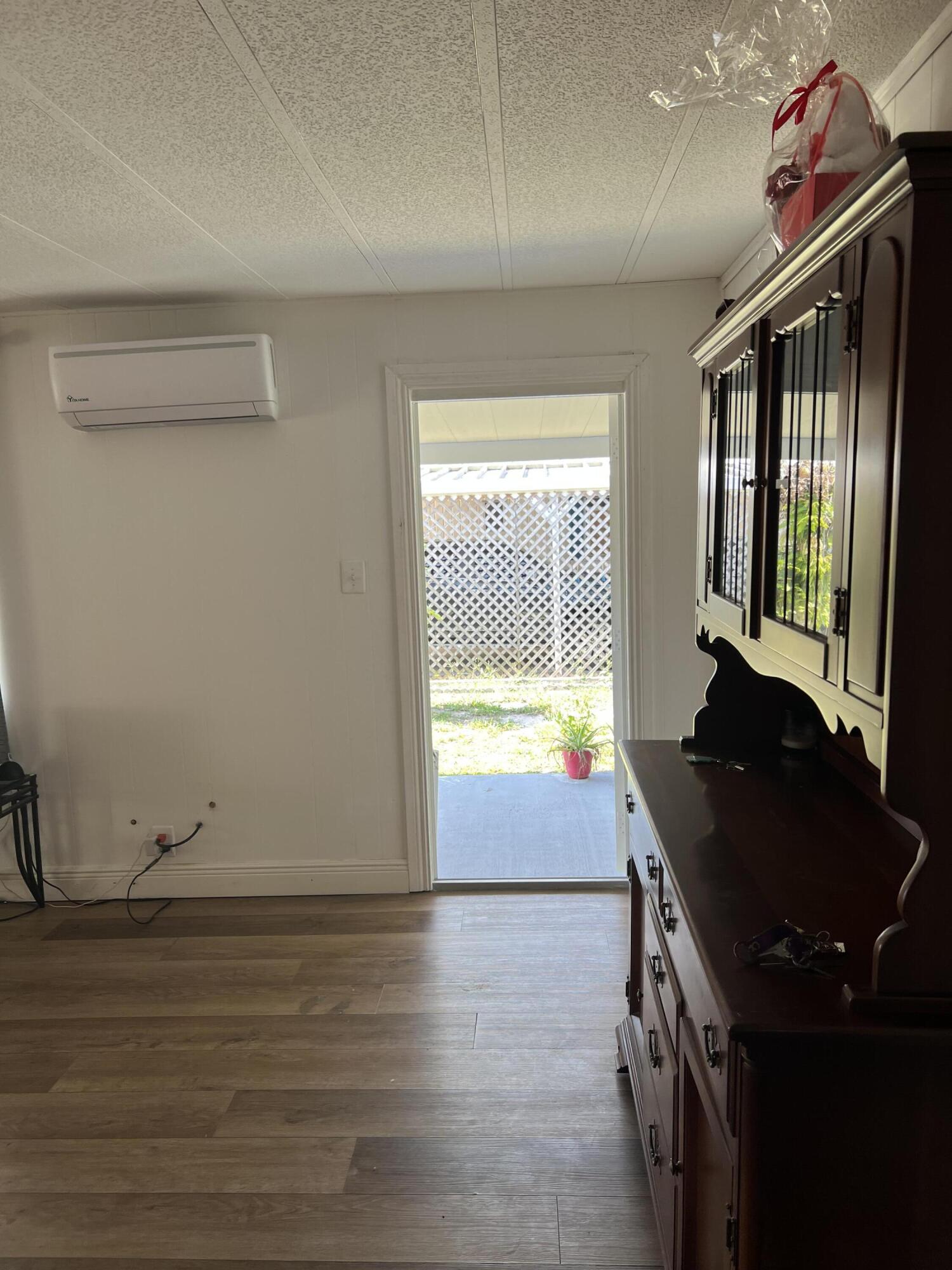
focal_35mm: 26
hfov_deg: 53.1
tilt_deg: -6.0
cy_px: 635
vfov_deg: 67.3
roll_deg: +2.0
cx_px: 476
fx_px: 953
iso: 50
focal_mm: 5.7
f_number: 1.5
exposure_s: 1/121
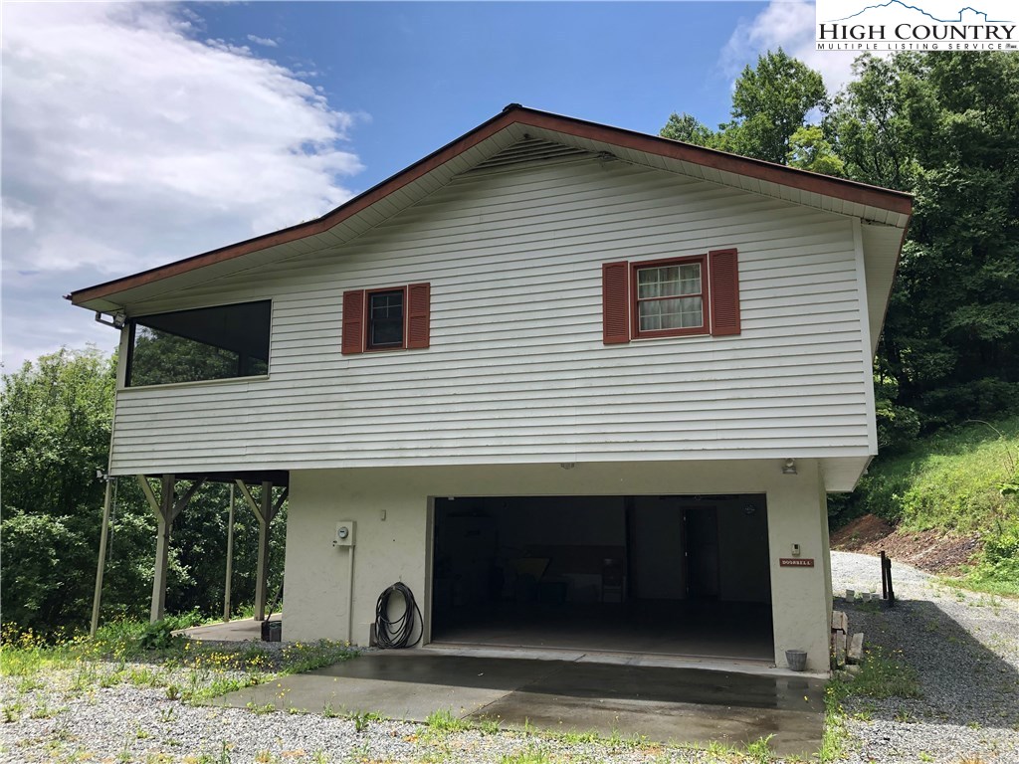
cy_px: 382
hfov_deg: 63.4
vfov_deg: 49.7
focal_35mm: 28
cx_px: 510
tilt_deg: +10.0
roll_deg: +0.2
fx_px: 824
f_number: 1.8
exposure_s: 1/1333
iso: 20
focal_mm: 3.99
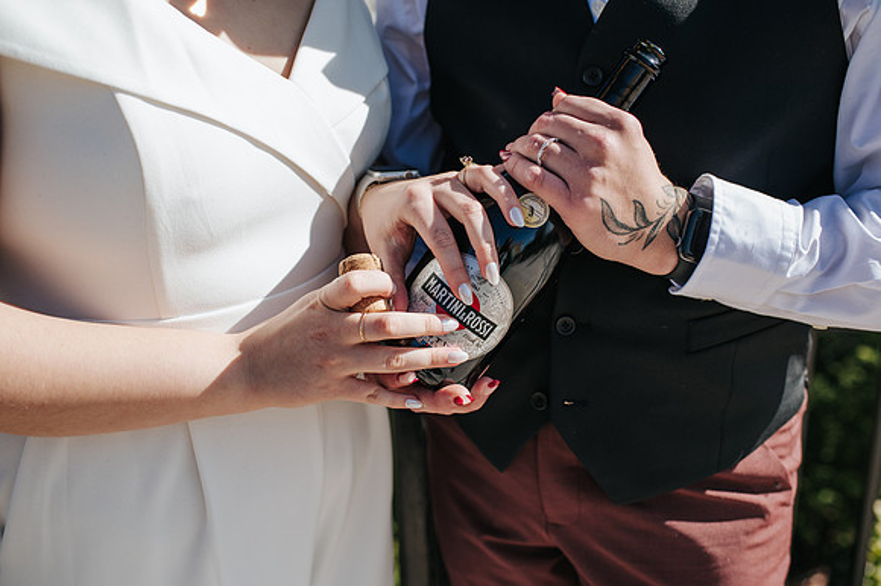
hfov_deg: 54.5
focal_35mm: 35
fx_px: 856
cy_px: 293
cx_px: 440
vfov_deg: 37.8
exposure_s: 1/1250
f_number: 3.2
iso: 125
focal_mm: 35
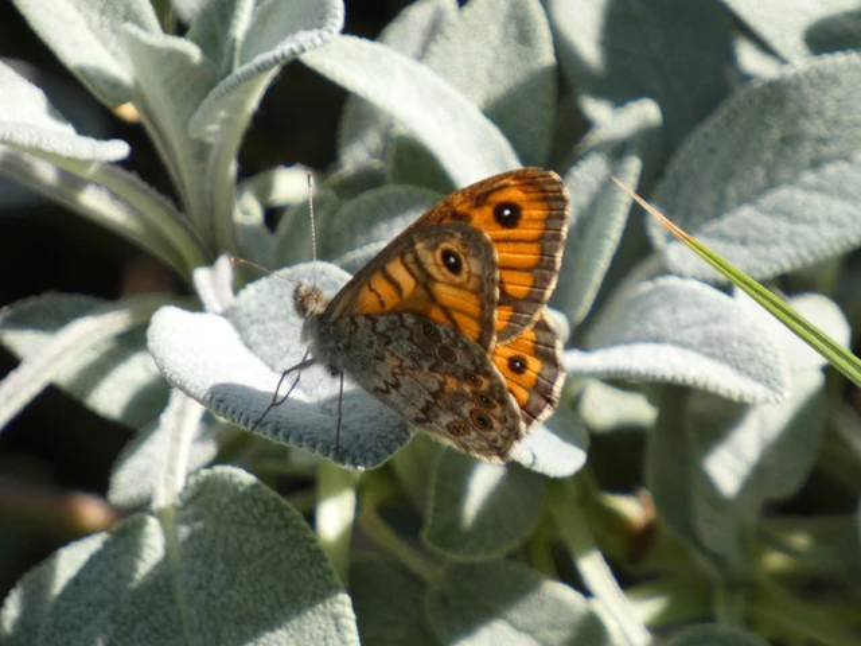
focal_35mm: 1200
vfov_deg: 1.2
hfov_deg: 1.7
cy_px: 323
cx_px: 430
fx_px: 29847
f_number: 5.9
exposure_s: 1/125
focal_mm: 215
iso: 100
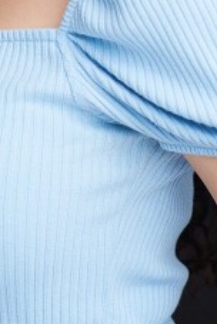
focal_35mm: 243
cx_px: 36
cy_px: -128
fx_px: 2190
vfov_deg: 8.3
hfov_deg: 5.7
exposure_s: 1/100
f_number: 5
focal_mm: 85
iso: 100
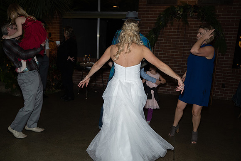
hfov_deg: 61.9
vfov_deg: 43.6
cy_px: 80
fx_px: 201
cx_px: 120
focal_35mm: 30
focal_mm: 30
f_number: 2.8
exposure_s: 1/250
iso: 2500
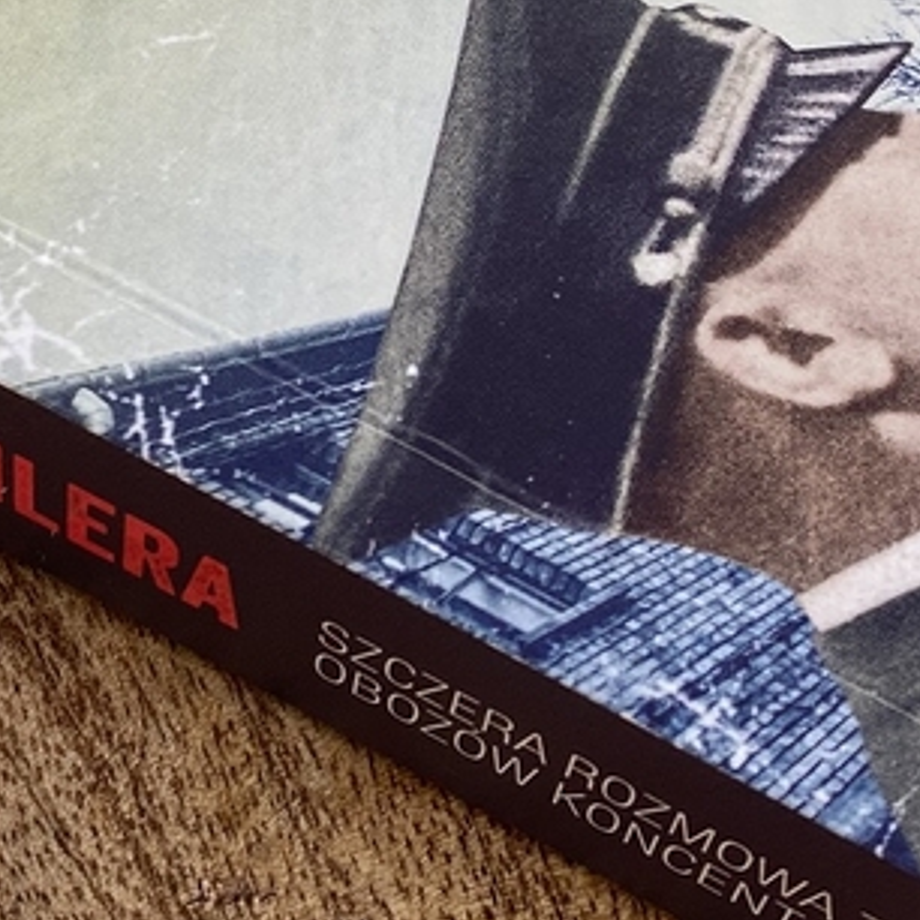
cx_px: 625
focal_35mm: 93
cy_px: 174
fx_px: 2796
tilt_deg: -51.0
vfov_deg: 18.5
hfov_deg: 18.6
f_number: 1.8
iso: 80
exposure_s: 1/121
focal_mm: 4.25
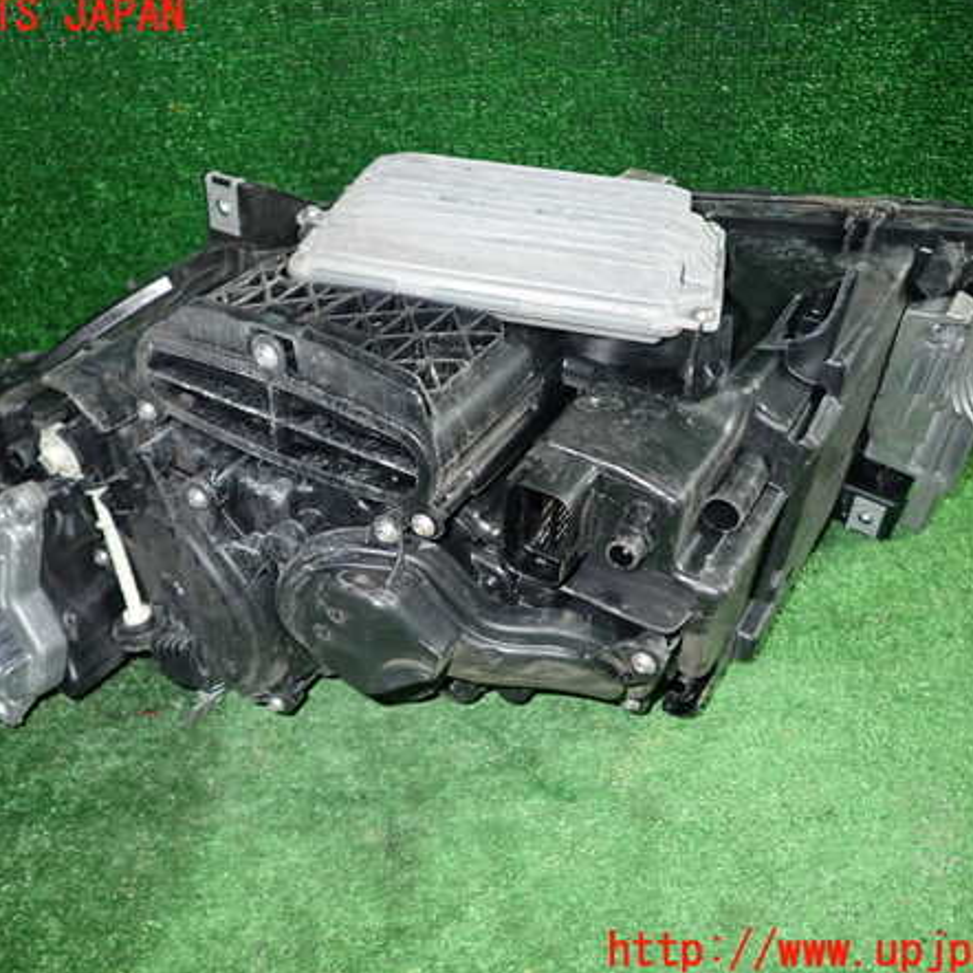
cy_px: 484
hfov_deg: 54.0
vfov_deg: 54.0
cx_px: 445
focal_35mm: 30
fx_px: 954
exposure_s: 1/30
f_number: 5.6
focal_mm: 4.5
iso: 400
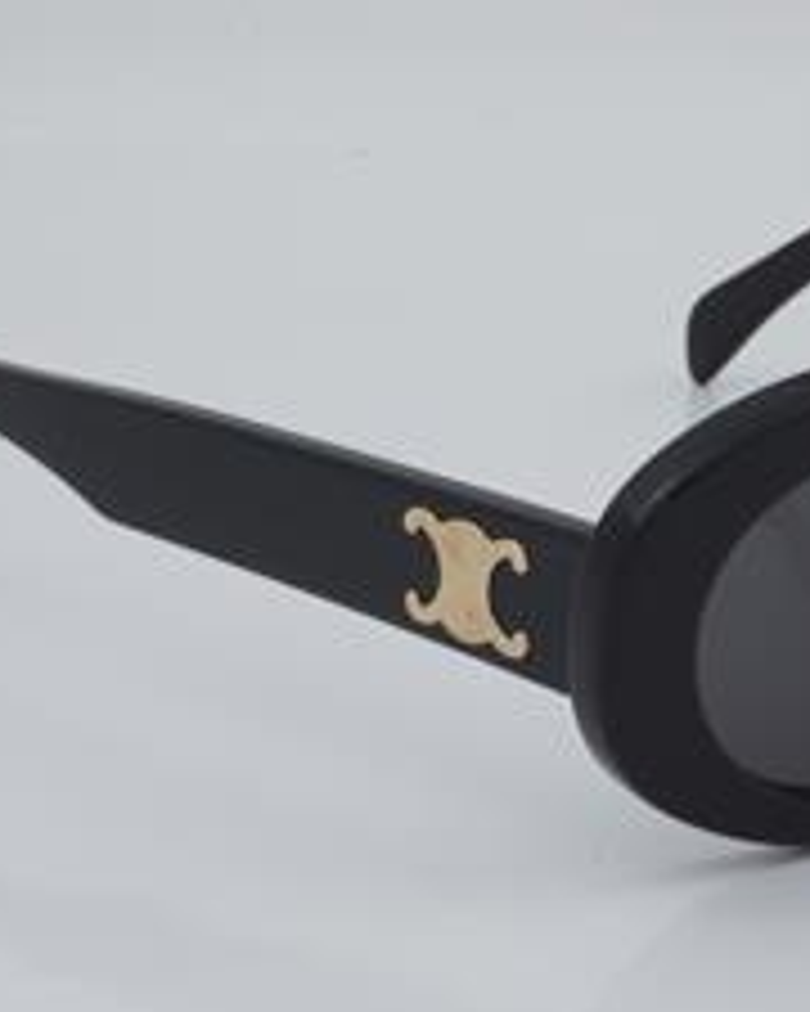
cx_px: 693
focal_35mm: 125
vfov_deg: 15.4
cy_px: 490
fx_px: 3746
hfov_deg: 12.3
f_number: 32
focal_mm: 50
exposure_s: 1/4
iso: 100
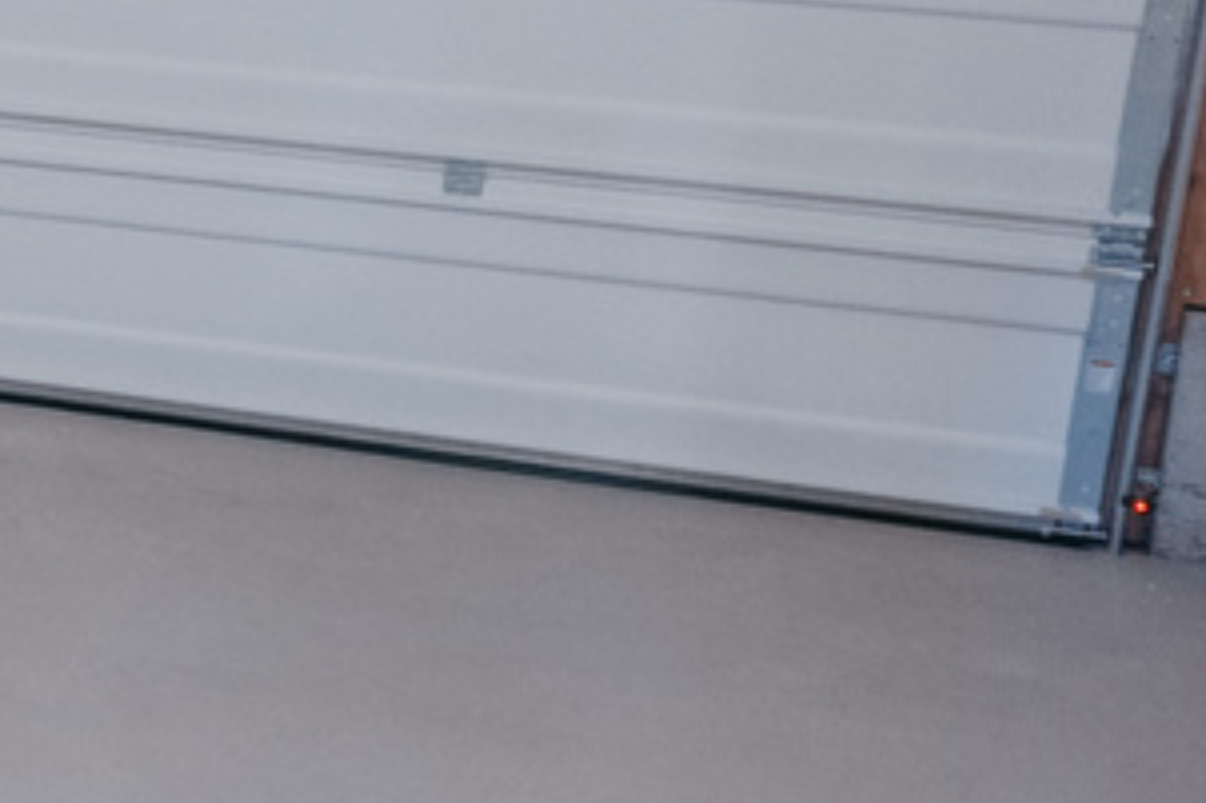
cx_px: -807
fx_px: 3181
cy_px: 194
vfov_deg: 14.3
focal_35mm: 95
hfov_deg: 18.1
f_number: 4
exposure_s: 1/20
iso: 800
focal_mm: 14
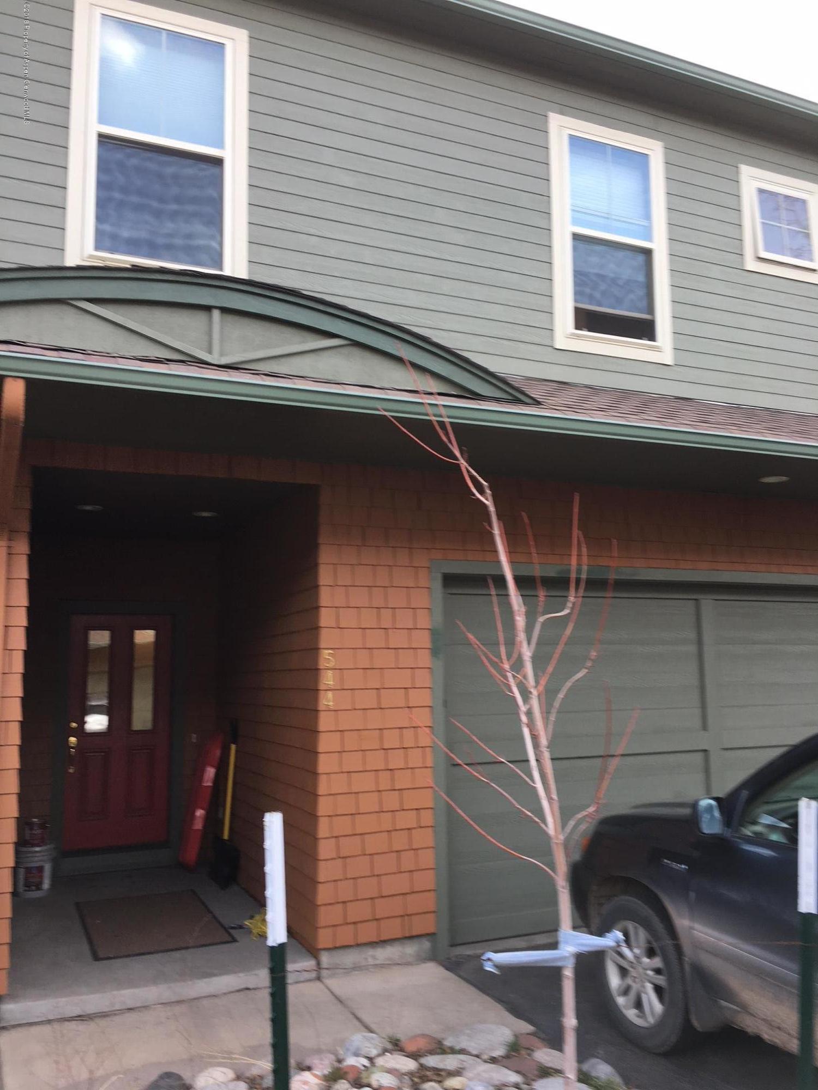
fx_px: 914
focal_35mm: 29
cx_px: 409
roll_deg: +0.1
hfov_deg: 48.2
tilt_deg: +9.8
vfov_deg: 61.7
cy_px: 545
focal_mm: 4.15
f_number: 2.2
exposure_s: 1/124
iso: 25
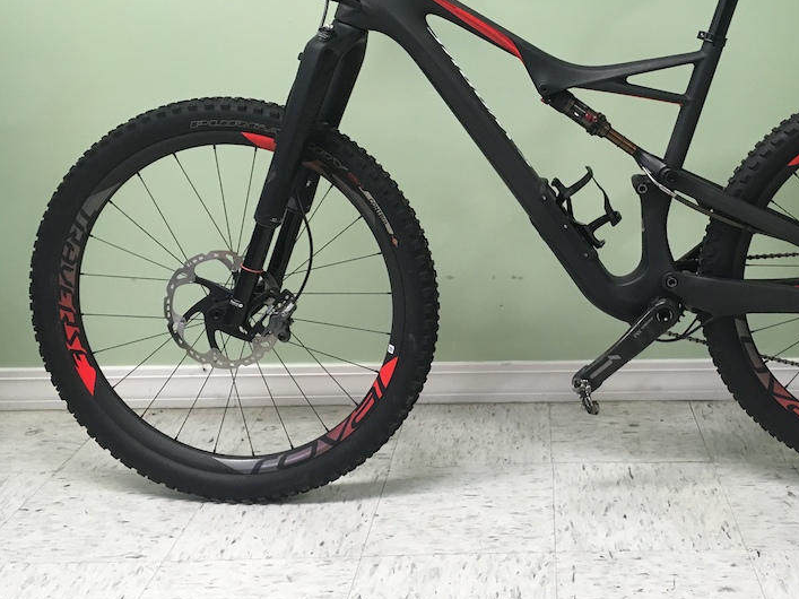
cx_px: 568
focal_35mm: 42
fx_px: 969
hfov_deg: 43.8
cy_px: 197
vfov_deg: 34.0
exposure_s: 1/30
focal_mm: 4.15
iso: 100
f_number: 2.2
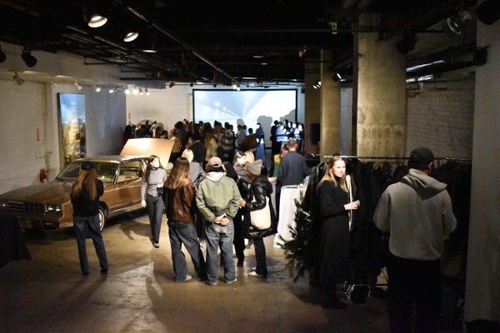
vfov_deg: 34.2
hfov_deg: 49.6
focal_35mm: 39
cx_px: 250
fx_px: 542
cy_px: 166
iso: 12800
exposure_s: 1/50
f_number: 4
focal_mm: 26
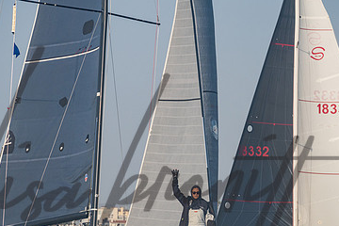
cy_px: 180
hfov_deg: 6.4
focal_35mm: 322
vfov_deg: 4.3
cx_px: 179
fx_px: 3032
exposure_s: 1/1250
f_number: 8
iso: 400
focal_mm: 200
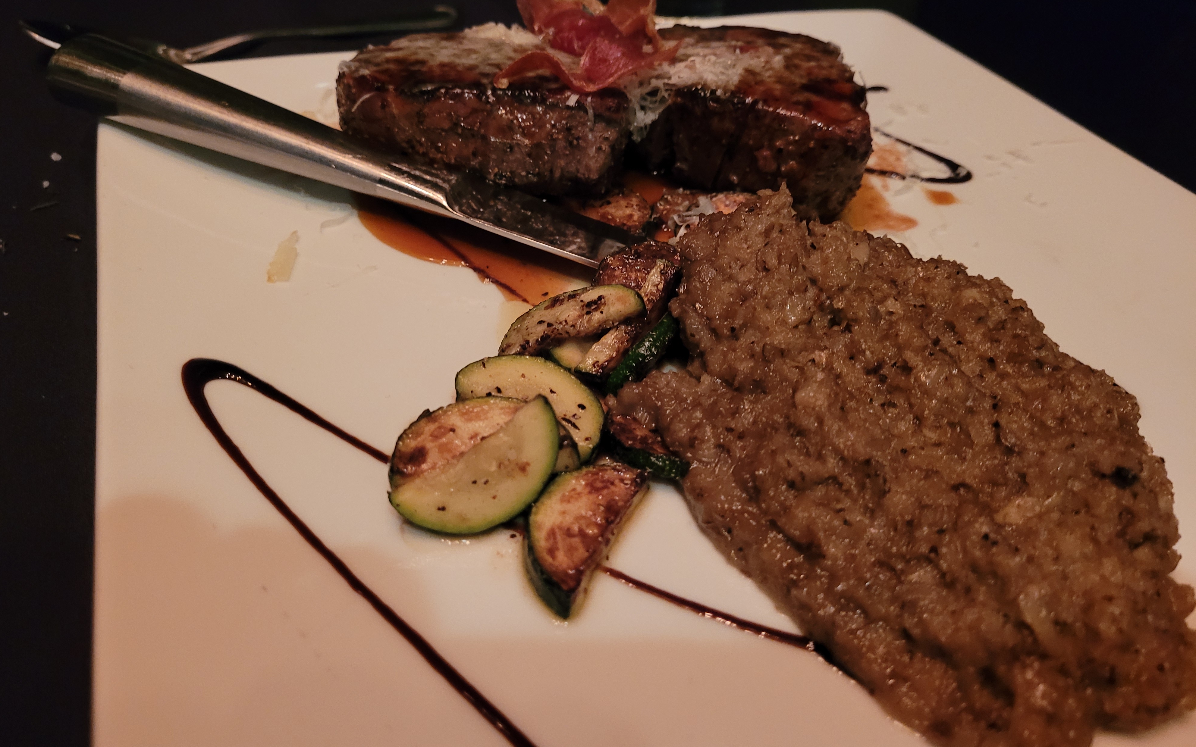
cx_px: 591
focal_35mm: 28
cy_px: 323
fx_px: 913
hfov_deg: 66.5
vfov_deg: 44.4
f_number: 1.8
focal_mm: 5.4
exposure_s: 1/24
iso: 640
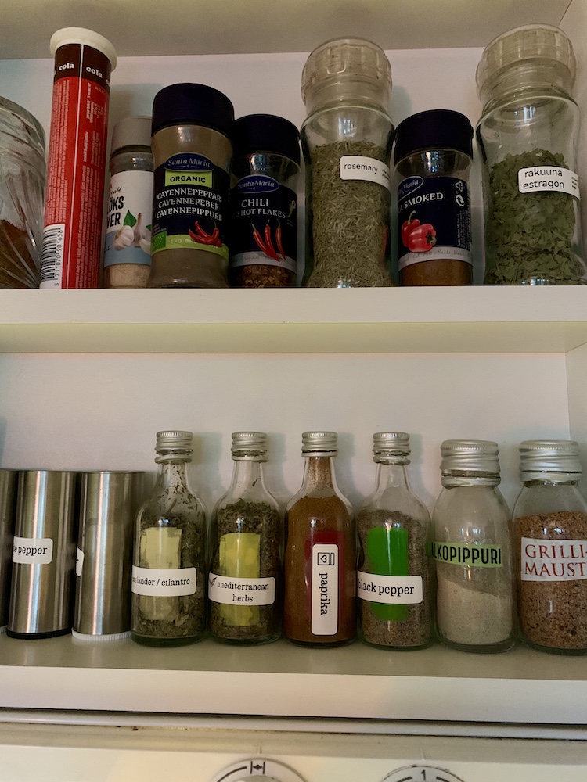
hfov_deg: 53.1
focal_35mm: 26
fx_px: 588
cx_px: 294
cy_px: 391
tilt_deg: +9.3
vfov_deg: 67.3
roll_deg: -0.8
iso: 640
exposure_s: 1/20
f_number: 1.8
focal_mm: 4.25
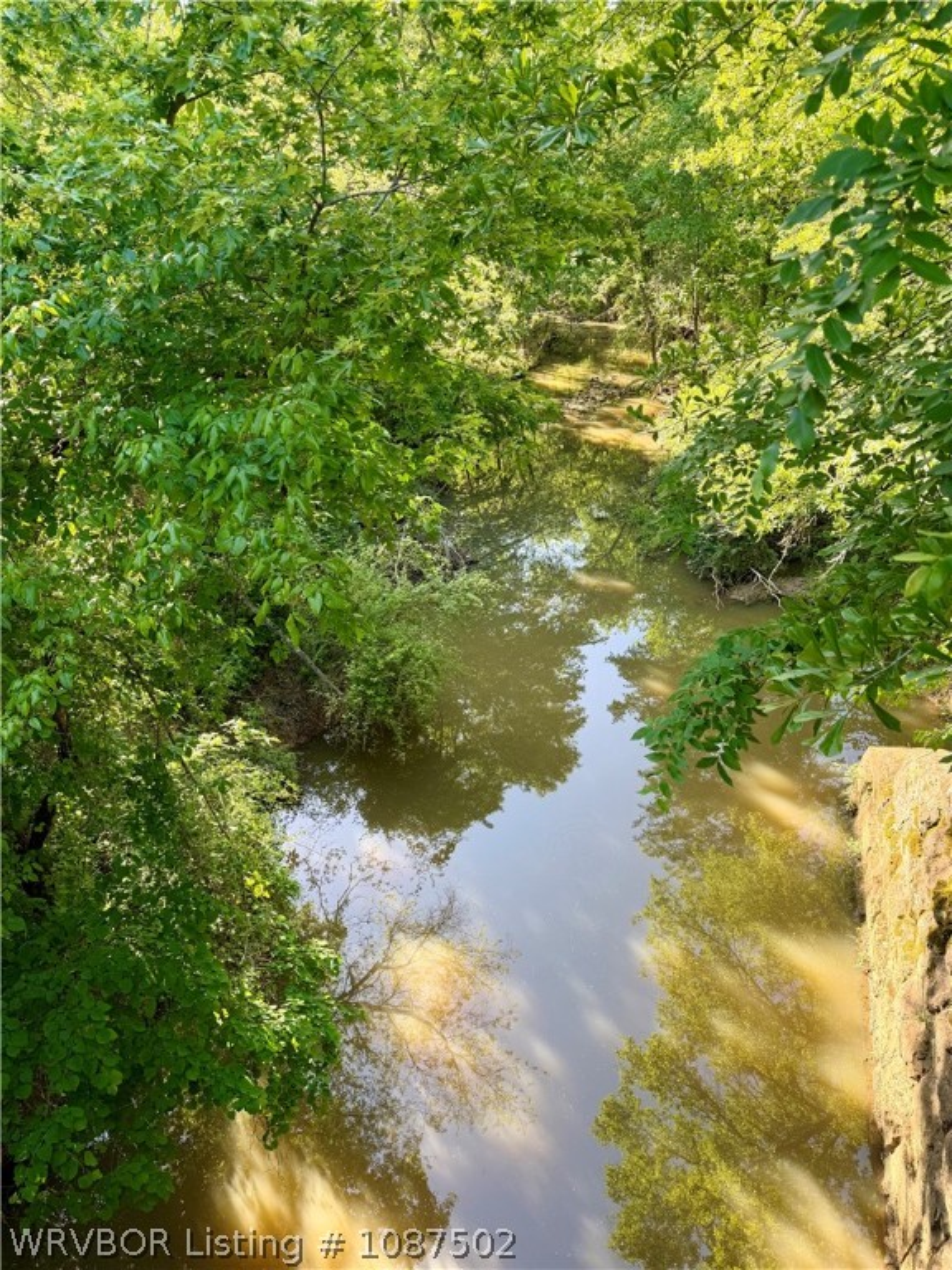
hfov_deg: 56.8
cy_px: 635
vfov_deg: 71.6
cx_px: 476
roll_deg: +2.8
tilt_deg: -28.5
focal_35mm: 24
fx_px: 880
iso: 80
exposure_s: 1/185
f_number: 1.78
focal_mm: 6.76
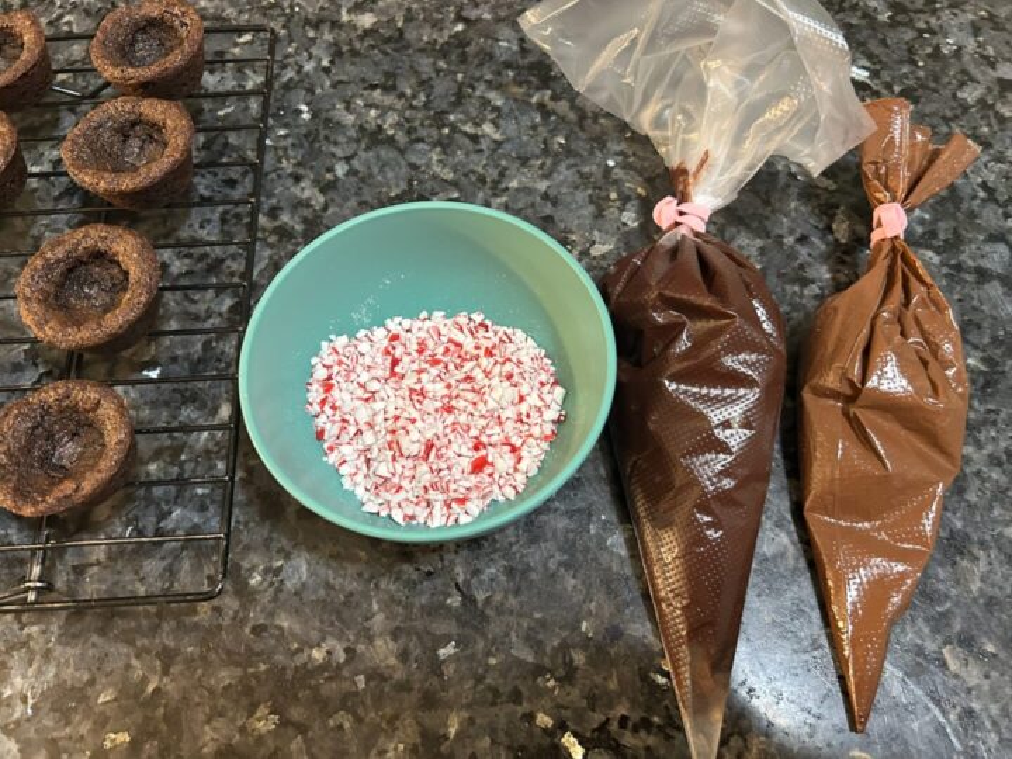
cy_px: 380
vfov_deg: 53.1
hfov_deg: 67.3
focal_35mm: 26
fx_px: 760
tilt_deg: -65.0
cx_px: 506
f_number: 1.5
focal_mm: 5.7
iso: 400
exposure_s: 1/40
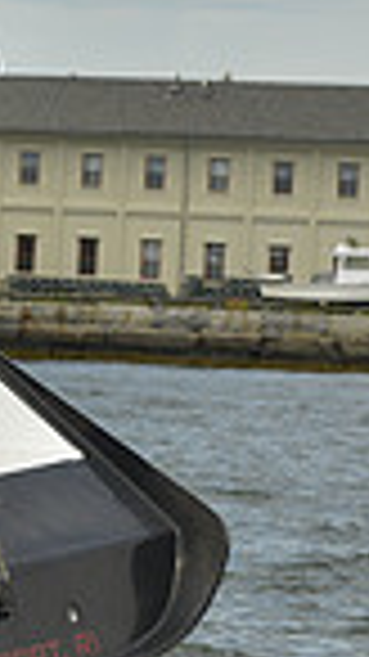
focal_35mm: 292
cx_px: -932
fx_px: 5085
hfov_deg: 4.0
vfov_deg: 7.4
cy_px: 304
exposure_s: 1/1600
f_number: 7.1
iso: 280
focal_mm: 70
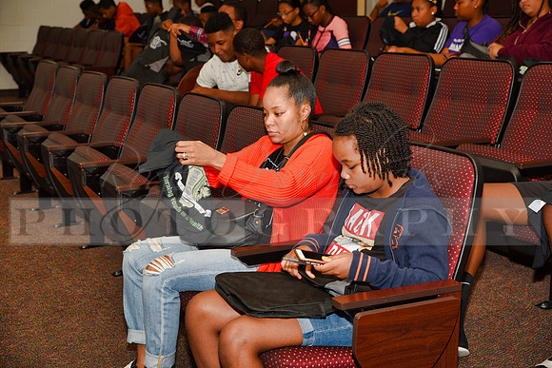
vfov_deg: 22.6
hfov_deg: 33.4
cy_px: 184
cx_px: 276
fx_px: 920
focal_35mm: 60
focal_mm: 60
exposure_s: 1/60
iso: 200
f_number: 5
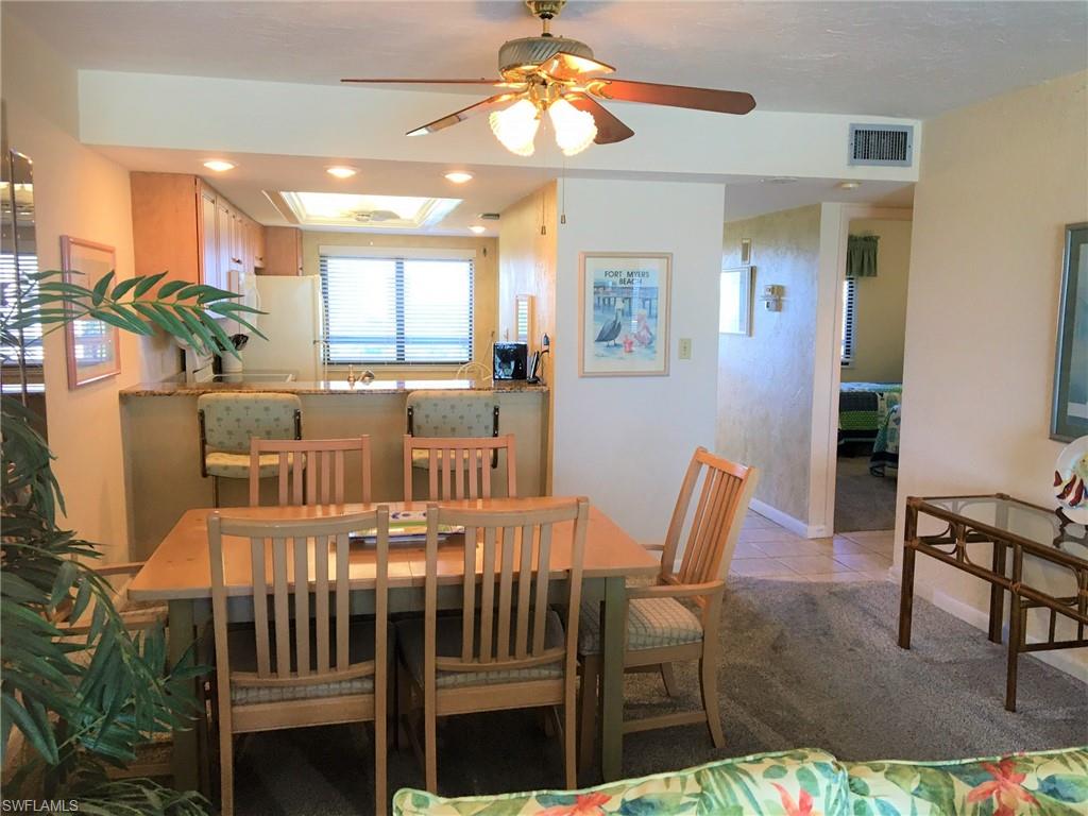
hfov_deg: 61.7
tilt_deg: -6.6
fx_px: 911
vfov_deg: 48.2
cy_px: 408
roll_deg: -1.2
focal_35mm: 29
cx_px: 544
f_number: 2.2
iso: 40
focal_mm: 4.15
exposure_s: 1/30
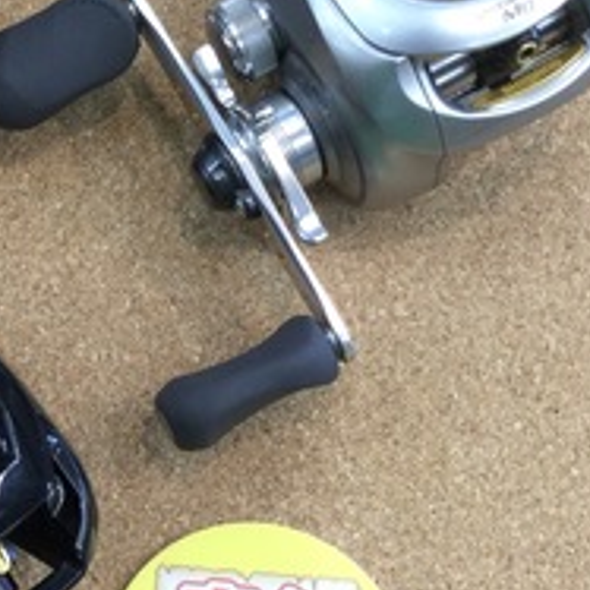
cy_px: 410
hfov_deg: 19.0
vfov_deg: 19.6
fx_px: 1697
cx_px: -35
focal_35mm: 88
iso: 50
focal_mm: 3.3
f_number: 2.4
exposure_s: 1/30
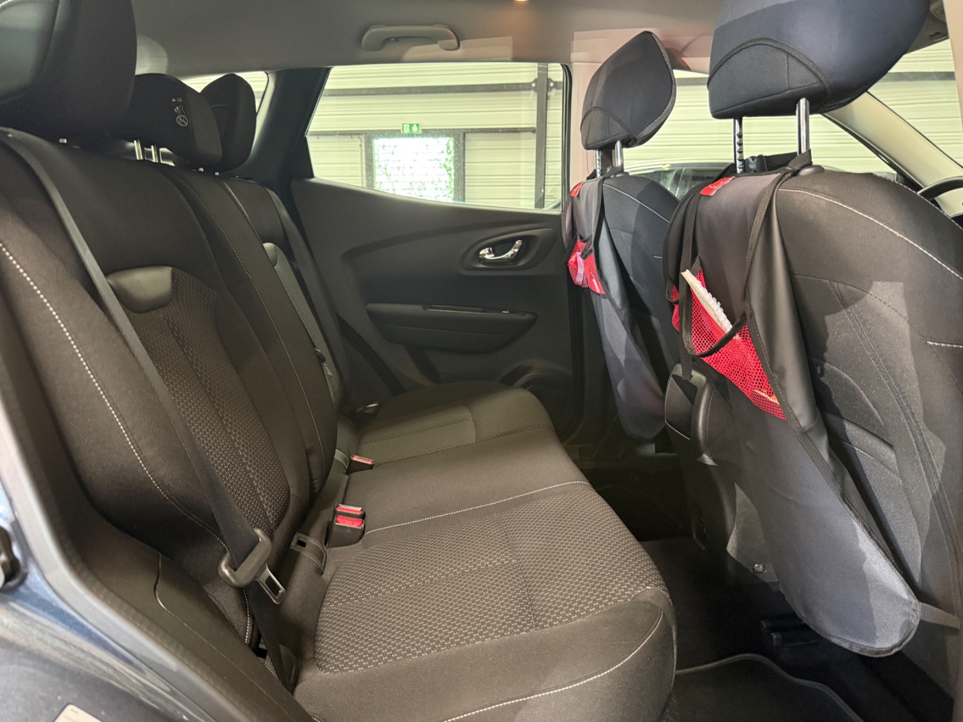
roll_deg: -1.3
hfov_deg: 71.6
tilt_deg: -11.3
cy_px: 361
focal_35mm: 24
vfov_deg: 56.8
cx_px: 482
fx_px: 668
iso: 640
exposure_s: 1/33
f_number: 1.78
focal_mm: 6.76
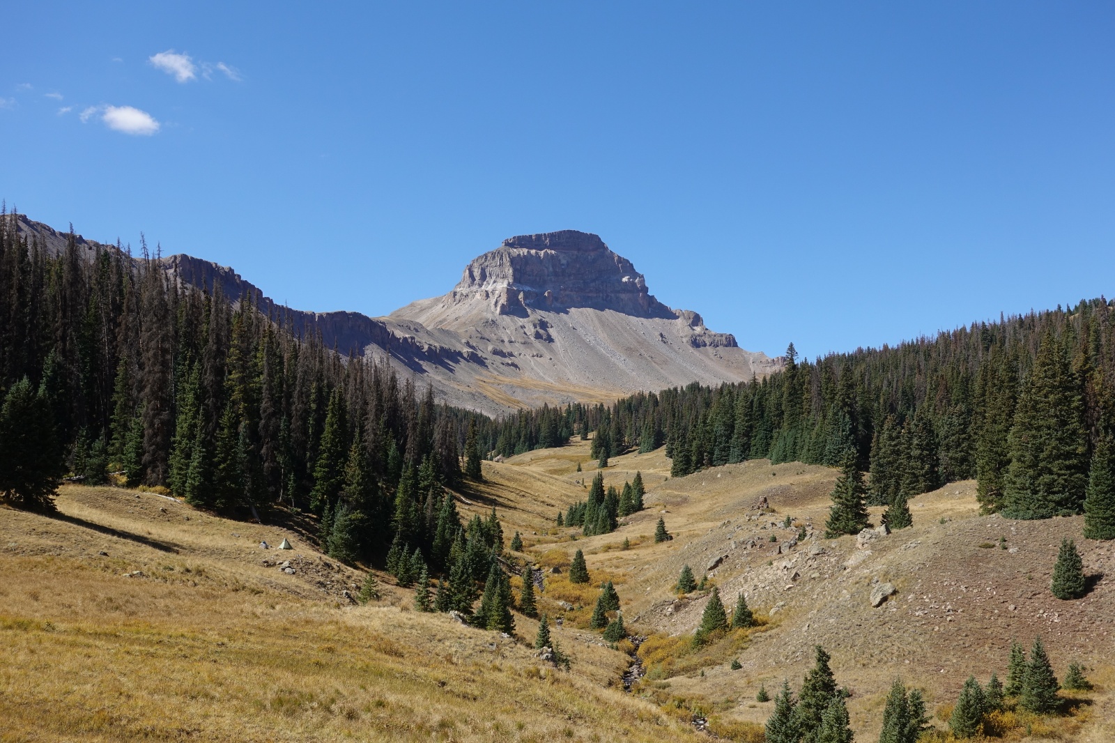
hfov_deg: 41.9
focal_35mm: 47
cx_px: 558
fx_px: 1455
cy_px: 372
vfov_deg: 28.6
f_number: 5.6
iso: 125
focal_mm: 17.06
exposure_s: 1/400
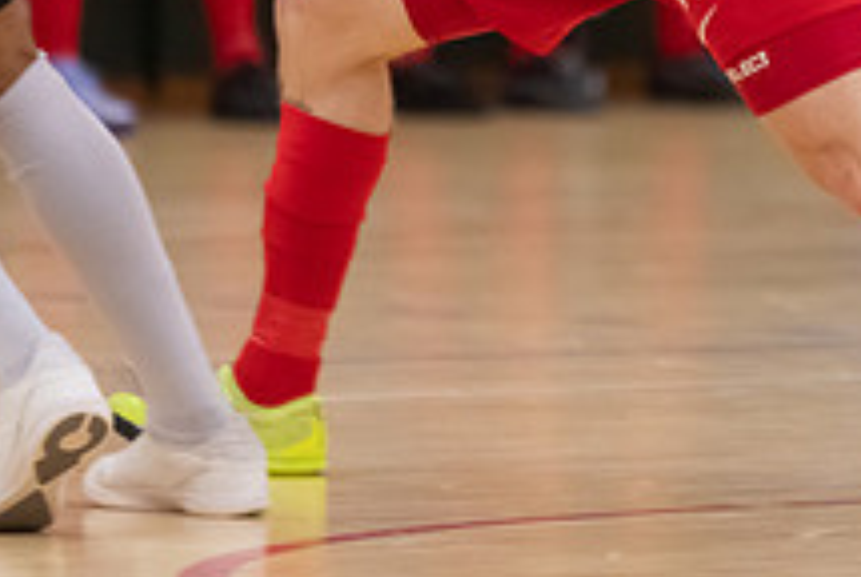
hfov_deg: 2.6
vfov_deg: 1.8
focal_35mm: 781
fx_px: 18704
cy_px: -182
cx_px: 705
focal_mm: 185
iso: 1100
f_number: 3.2
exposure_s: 1/800
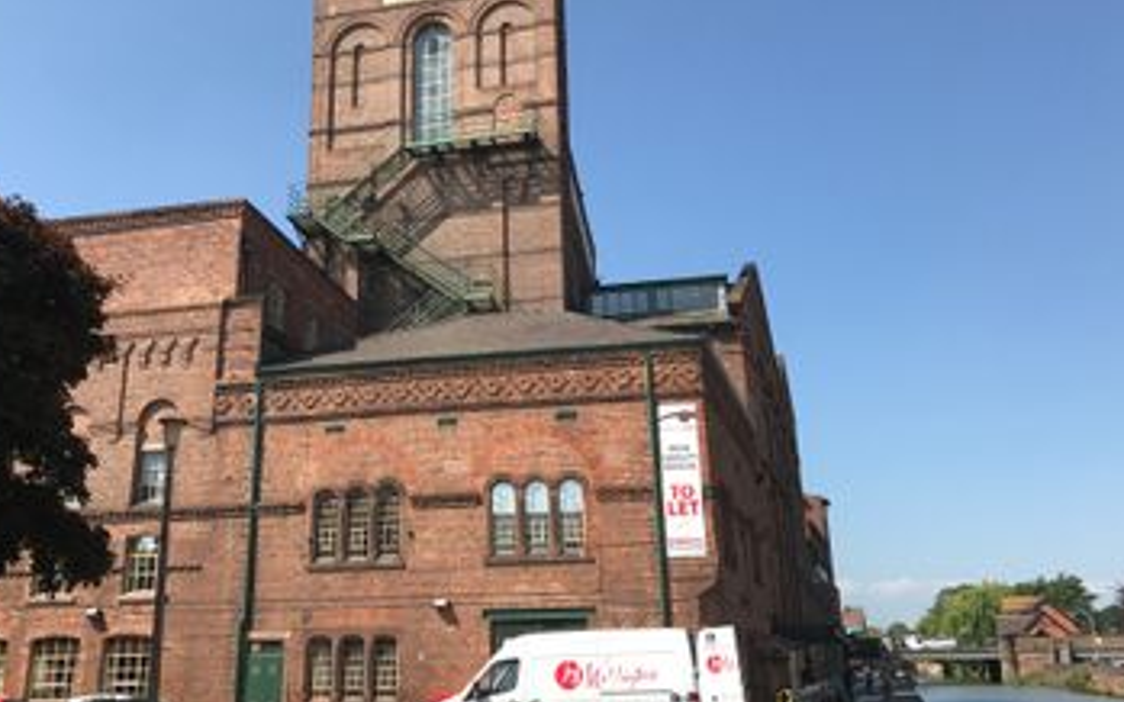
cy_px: 319
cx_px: 493
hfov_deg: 56.5
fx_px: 1041
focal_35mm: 34
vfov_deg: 37.2
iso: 20
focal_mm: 3.99
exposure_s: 1/1808
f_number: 1.8
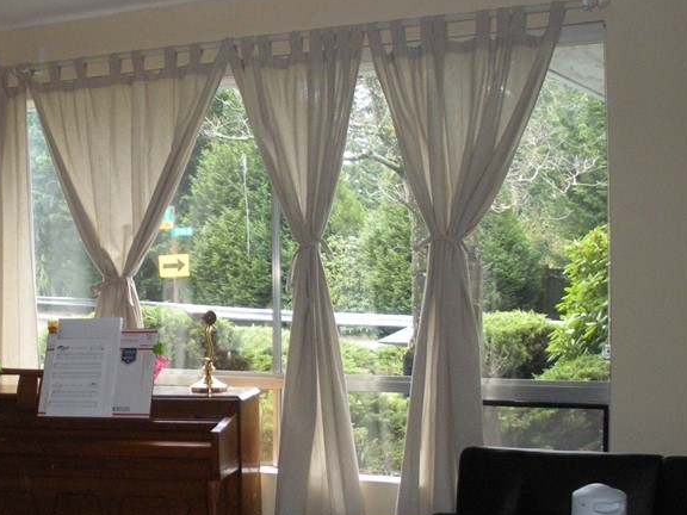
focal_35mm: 64
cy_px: 355
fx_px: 1270
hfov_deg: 29.8
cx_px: 178
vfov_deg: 22.8
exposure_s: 1/30
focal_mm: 6.3
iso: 330
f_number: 3.5
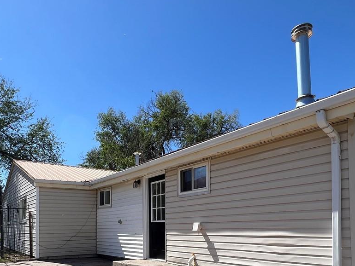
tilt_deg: +2.1
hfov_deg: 64.4
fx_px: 277
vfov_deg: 47.9
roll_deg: +1.8
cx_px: 135
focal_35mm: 27
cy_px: 221
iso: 32
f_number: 1.8
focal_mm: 1.57
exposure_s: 1/1980
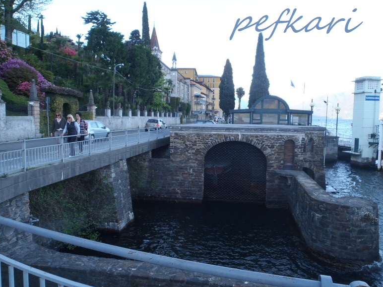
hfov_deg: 61.7
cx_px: 187
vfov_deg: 48.2
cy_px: 146
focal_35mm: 29
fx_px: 321
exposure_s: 1/80
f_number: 3.5
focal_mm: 5
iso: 80
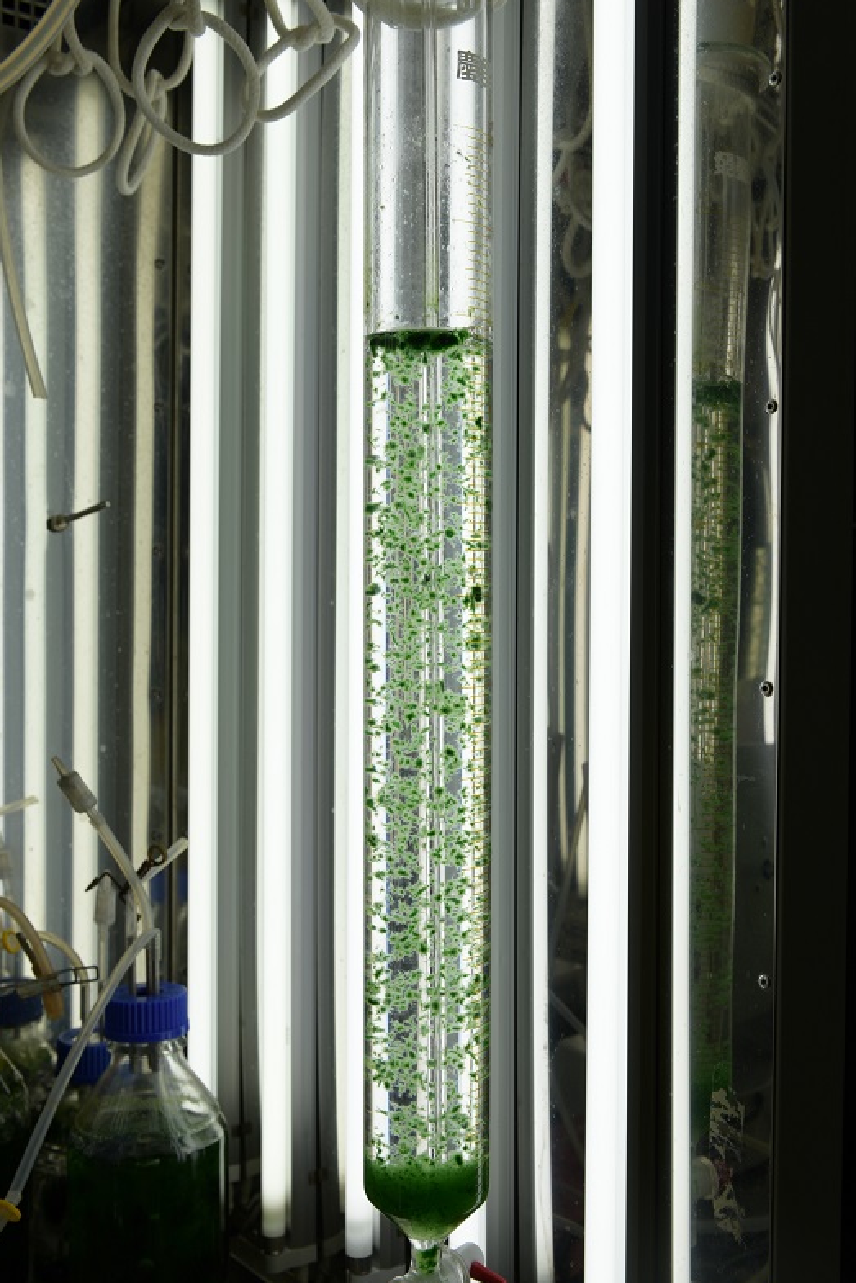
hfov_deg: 34.2
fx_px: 1390
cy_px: 646
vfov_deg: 49.5
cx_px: 432
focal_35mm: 39
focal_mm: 34
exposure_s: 1/125
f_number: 8
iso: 64
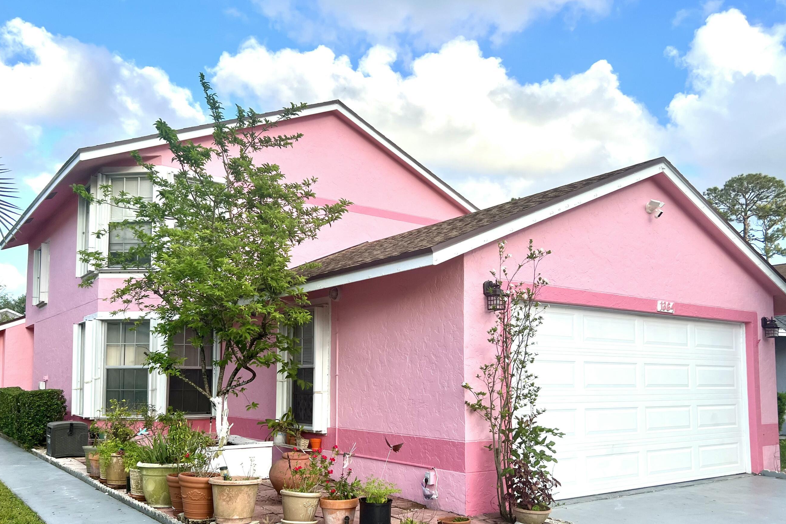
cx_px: 372
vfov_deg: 42.0
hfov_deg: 60.2
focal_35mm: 31
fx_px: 677
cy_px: 328
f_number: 1.5
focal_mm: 5.7
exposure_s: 1/1724
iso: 50
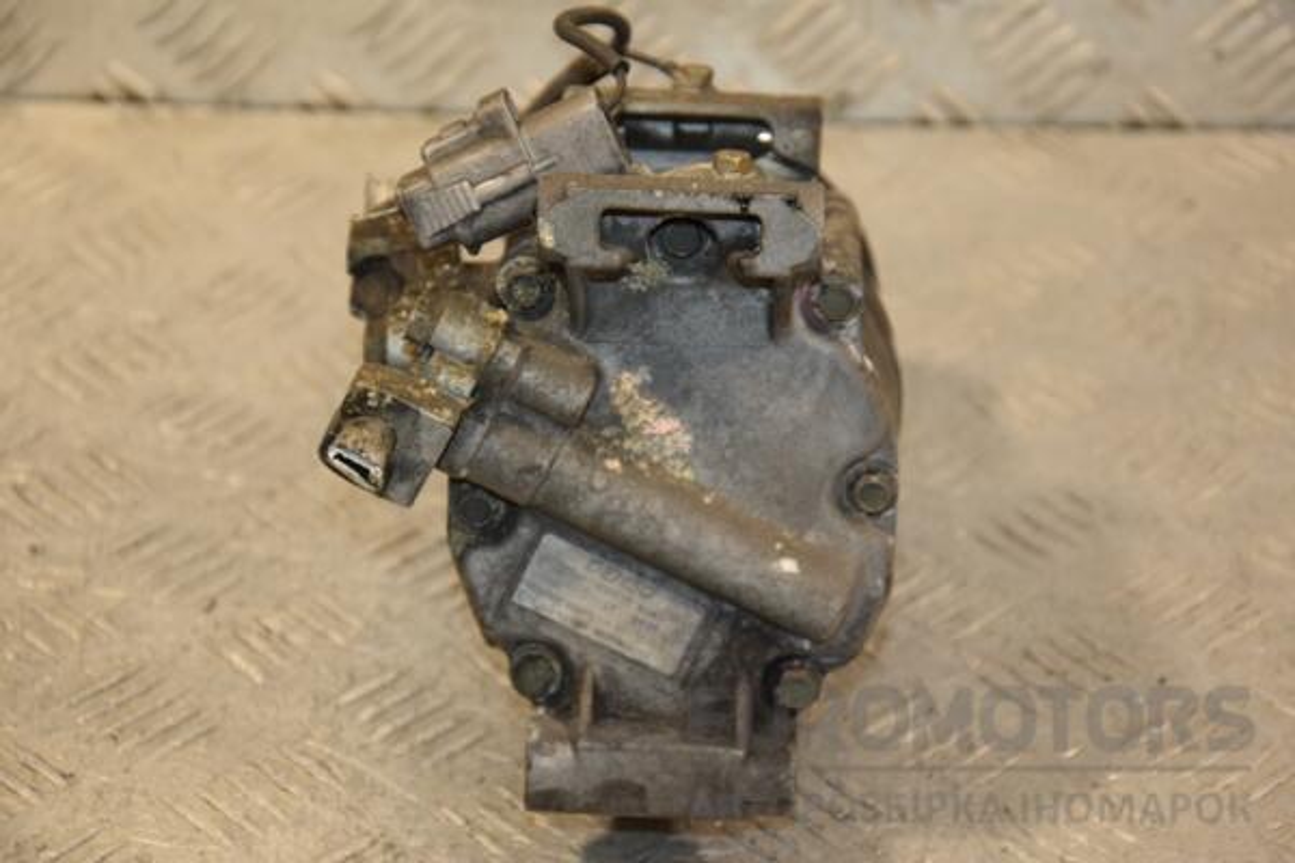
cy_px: 432
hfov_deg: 18.2
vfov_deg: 12.2
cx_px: 648
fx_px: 4047
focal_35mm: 112
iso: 800
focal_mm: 75
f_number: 5.3
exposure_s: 1/125
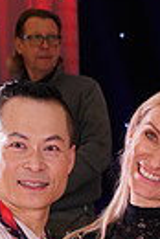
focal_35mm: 258
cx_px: 181
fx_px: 1715
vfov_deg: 7.7
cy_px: 447
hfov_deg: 5.3
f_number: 4
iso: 1600
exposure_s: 1/160
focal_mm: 58
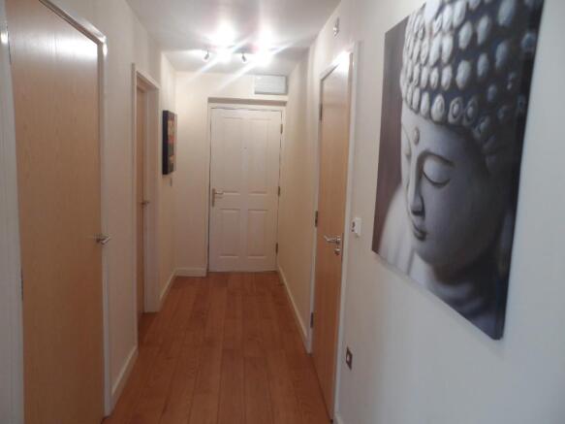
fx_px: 424
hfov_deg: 67.3
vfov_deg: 53.0
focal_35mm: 26
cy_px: 212
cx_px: 282
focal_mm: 4.9
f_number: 3.3
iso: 100
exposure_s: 1/20
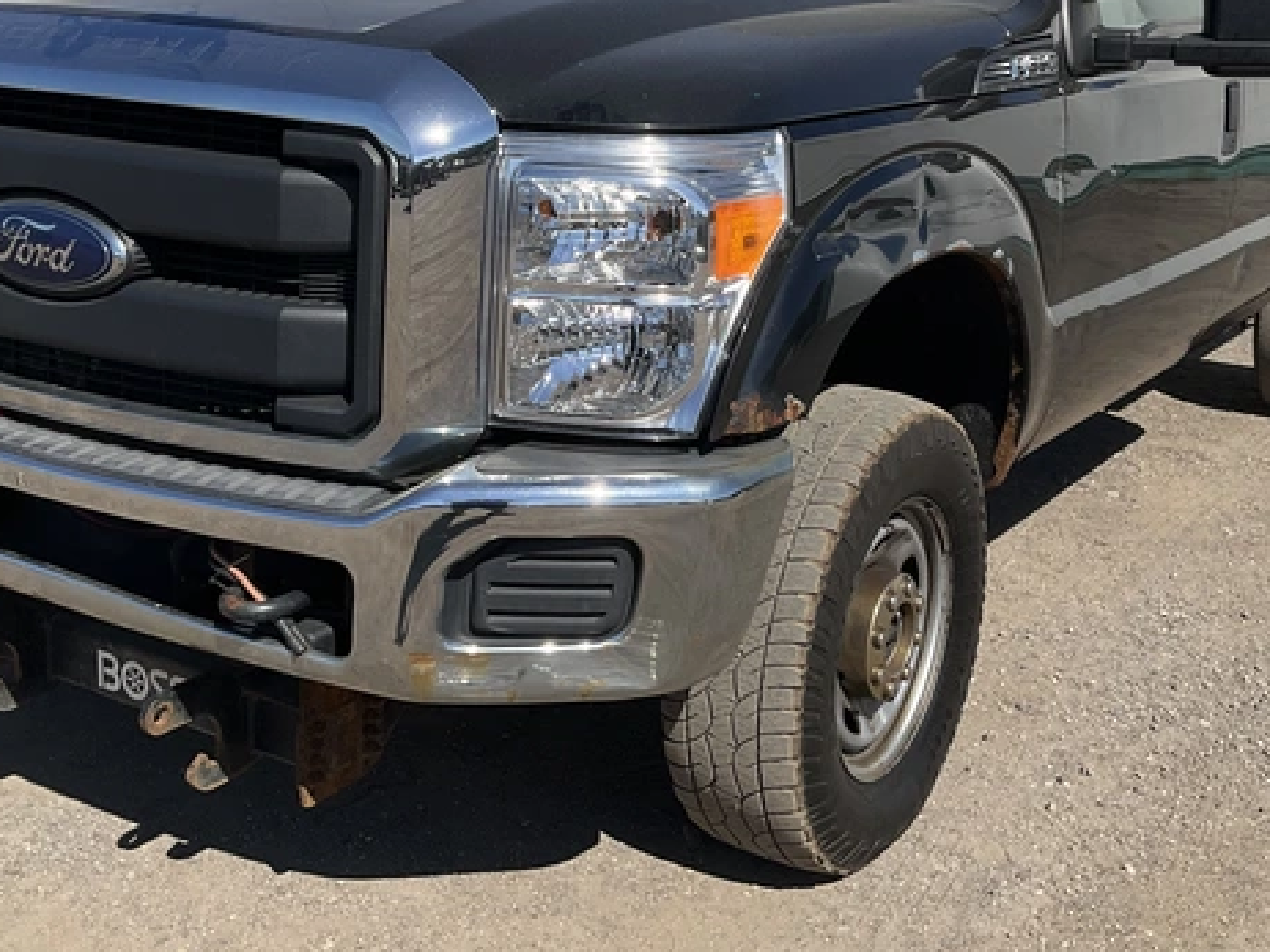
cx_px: 658
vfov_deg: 30.5
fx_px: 1724
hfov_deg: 40.4
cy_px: 284
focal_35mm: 47
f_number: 1.8
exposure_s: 1/3125
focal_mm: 3
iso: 25
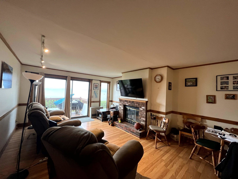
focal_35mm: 13
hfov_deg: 106.2
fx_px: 89
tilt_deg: +0.5
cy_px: 90
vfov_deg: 89.9
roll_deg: -2.6
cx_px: 119
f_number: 1.8
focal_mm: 1.57
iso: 250
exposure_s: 1/60
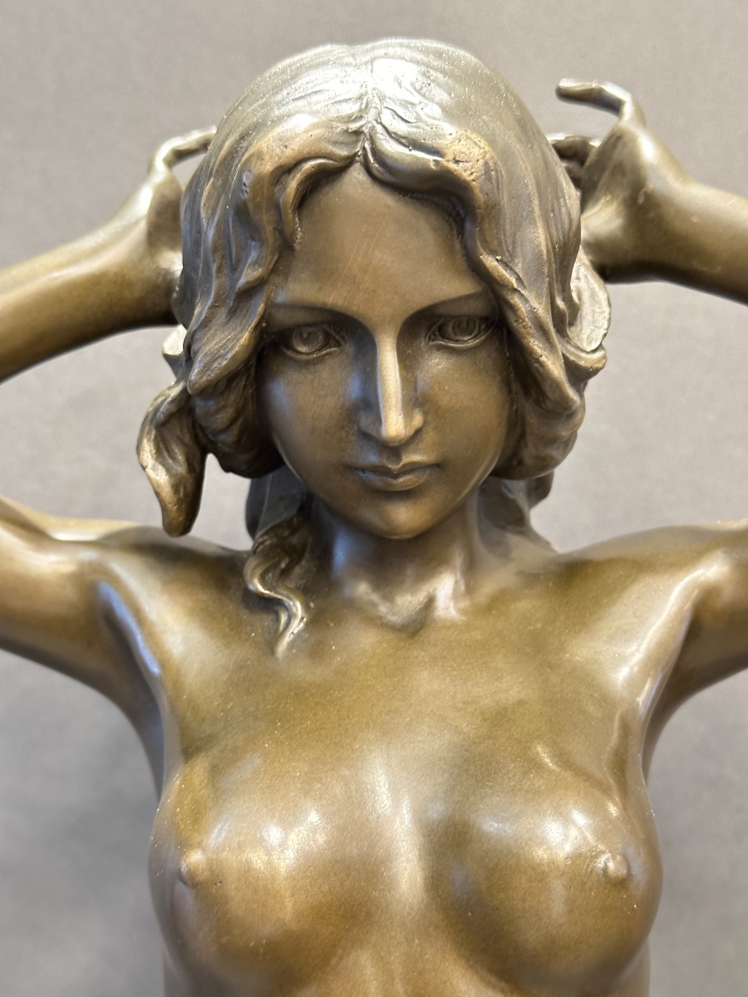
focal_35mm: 48
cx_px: 374
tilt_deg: -5.1
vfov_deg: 39.7
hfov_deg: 30.3
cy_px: 498
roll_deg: -0.2
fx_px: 1383
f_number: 1.78
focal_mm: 6.86
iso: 400
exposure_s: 1/33
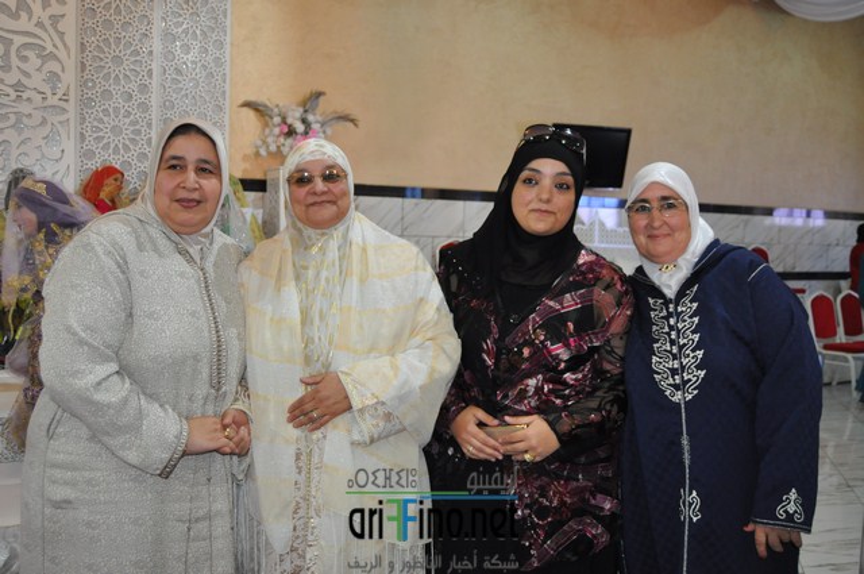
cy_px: 287
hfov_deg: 57.3
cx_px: 432
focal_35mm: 33
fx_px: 791
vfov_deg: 39.9
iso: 800
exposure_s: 1/60
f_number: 3.5
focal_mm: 22
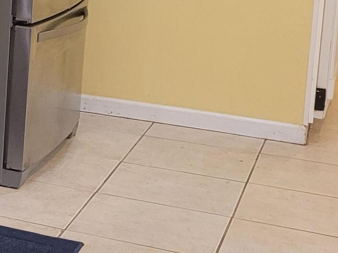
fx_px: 1084
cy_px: -12
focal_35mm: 111
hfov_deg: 14.7
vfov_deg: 13.1
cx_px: -333
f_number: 1.8
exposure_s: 1/40
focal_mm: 5.4
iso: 320
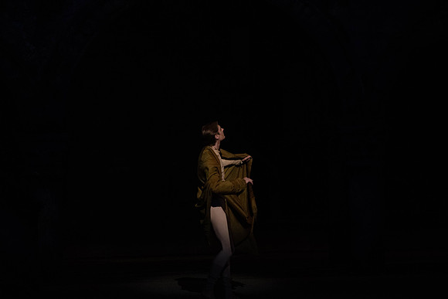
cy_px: 150
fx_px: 3883
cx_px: 224
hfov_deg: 6.6
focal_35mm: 312
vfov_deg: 4.4
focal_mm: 312
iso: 8000
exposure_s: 1/250
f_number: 5.6
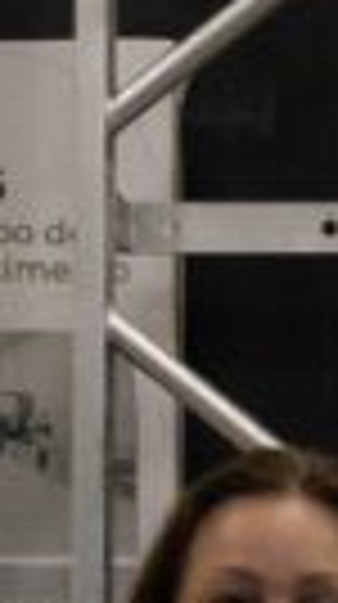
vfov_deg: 6.5
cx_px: 1320
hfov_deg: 3.5
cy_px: 997
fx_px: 5262
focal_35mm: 329
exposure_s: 1/125
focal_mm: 35
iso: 5000
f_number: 2.8
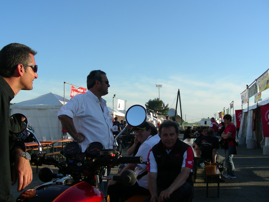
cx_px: 132
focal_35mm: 40
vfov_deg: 36.0
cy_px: 96
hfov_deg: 46.8
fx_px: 311
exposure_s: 1/496
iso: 50
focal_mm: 6.3
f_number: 4
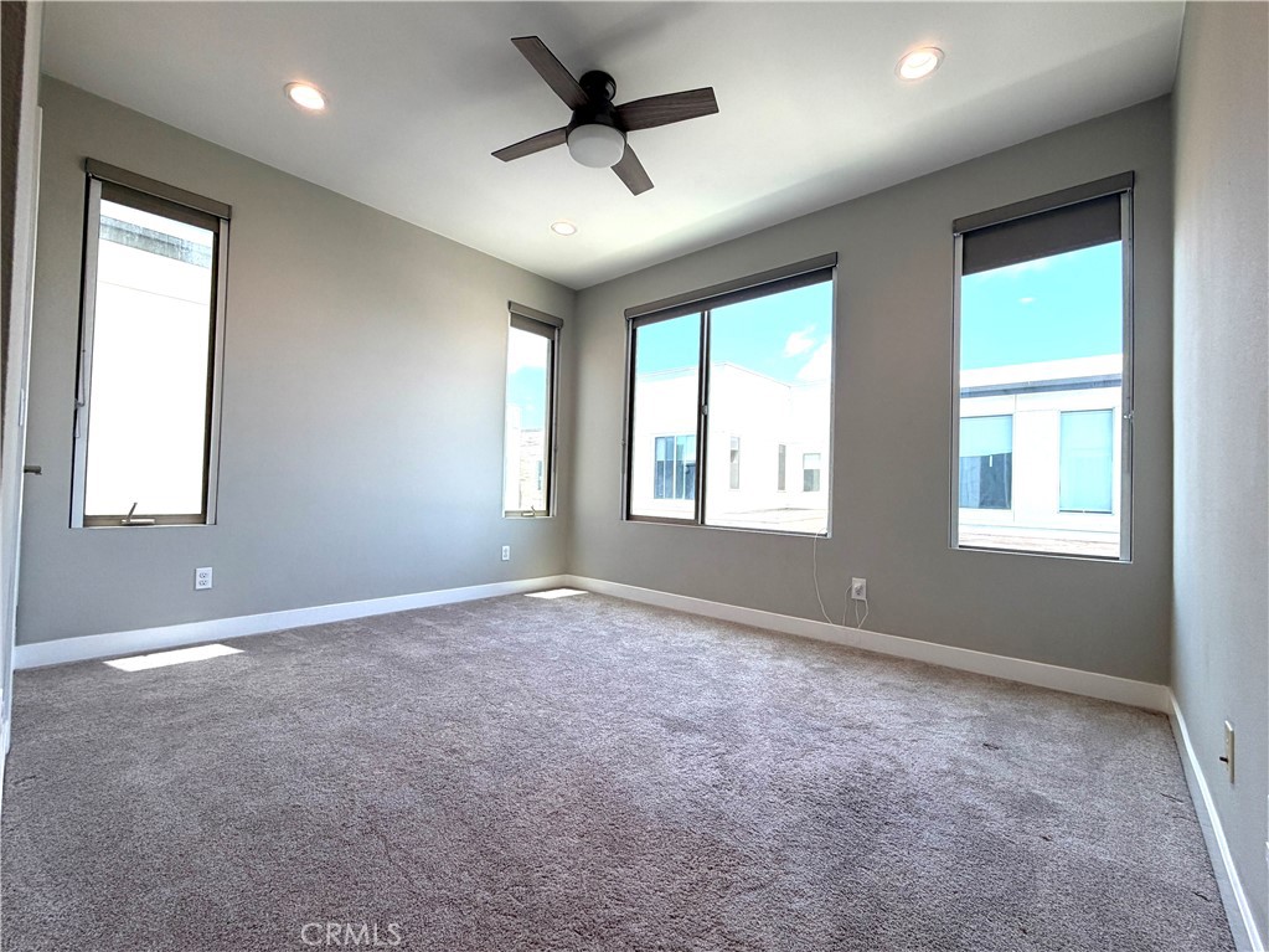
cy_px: 476
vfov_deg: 85.7
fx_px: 513
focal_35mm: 14
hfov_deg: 102.1
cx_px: 634
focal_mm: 2.22
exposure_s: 1/191
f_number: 2.2
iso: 50
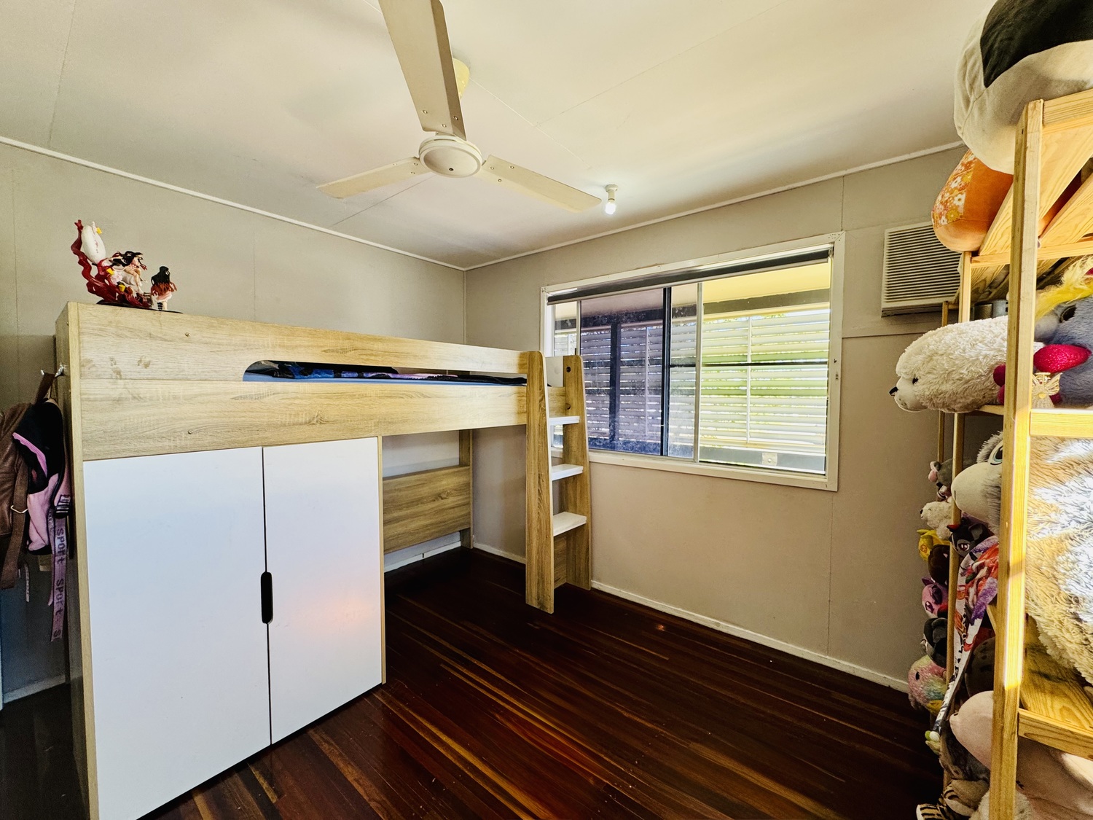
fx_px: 442
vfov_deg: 85.7
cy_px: 410
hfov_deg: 102.1
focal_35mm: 14
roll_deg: +0.1
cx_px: 546
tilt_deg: -1.8
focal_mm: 2.22
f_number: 2.2
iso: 200
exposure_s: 1/100
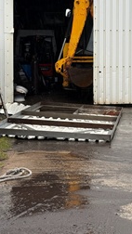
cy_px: 64
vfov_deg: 25.3
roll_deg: +0.3
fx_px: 516
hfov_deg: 14.6
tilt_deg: -0.6
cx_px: 82
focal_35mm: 83
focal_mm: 6.76
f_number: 1.78
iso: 100
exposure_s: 1/86
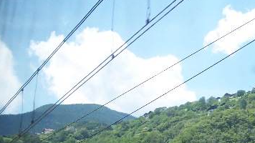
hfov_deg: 22.5
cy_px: 119
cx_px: 213
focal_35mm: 93
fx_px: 629
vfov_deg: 12.9
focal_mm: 8
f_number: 2.8
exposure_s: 1/350
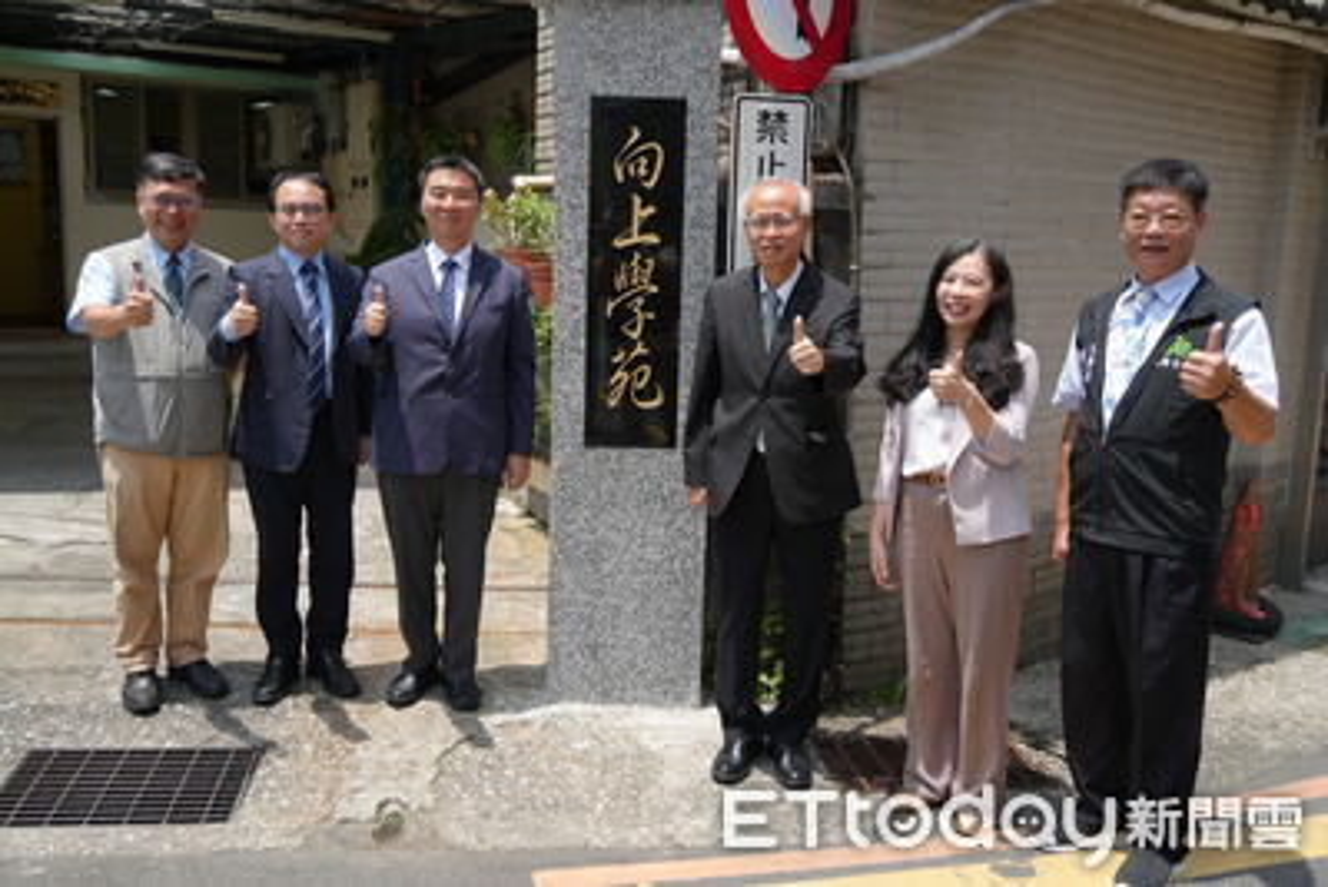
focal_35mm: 34
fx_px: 1273
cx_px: 664
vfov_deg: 38.4
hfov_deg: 55.1
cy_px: 444
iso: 100
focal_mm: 23
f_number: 4.5
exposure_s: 1/500
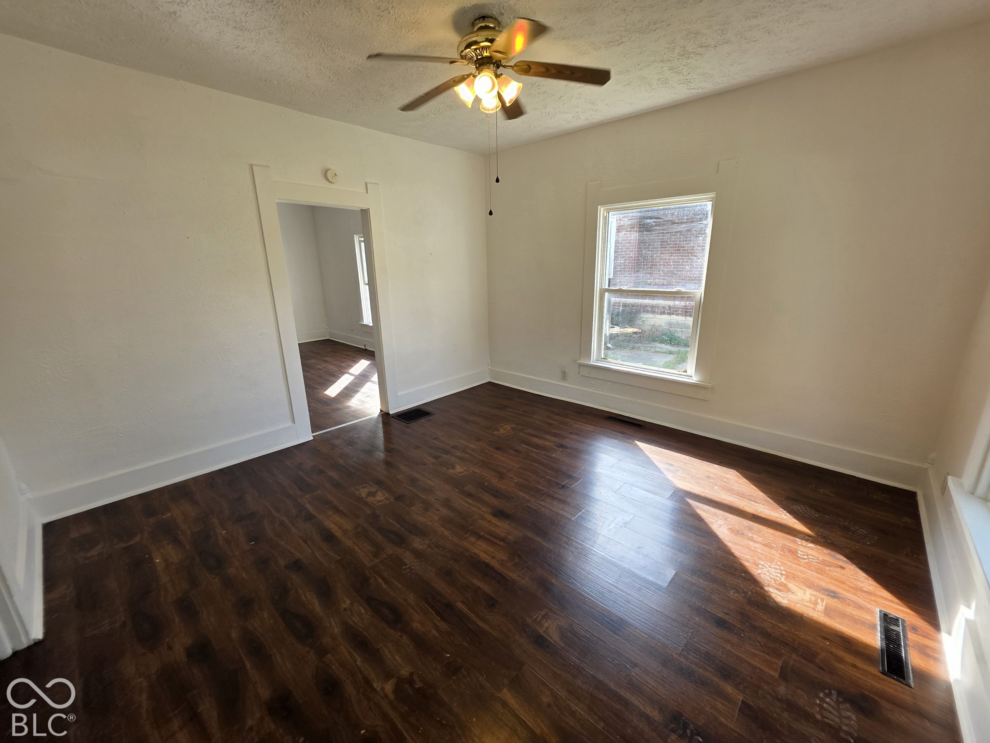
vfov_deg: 89.9
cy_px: 372
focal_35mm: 13
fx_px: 372
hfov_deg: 106.2
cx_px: 495
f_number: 1.9
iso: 40
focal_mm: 2.2
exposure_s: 1/120
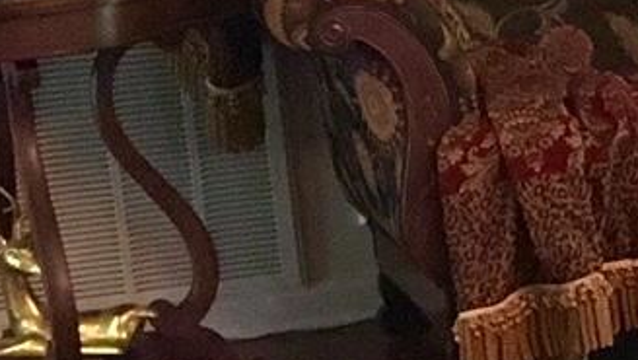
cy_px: 270
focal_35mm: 194
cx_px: 1826
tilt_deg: -13.7
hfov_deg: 9.2
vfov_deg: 6.3
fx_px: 3284
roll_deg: +0.7
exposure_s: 1/30
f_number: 2.2
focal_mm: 4.15
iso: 200
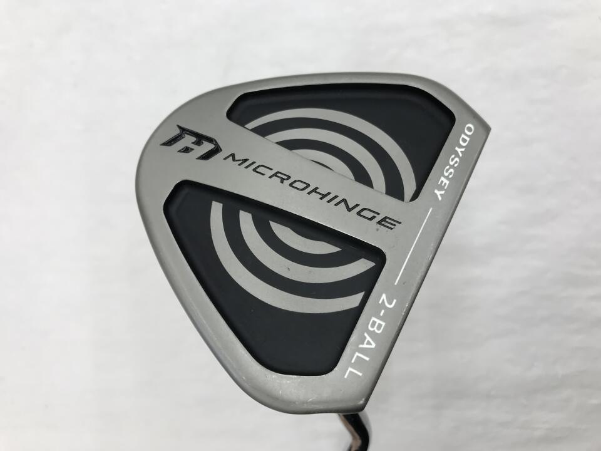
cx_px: 300
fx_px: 486
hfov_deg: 63.4
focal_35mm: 28
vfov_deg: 49.7
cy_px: 226
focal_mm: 3.99
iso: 32
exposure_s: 1/120
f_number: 1.8
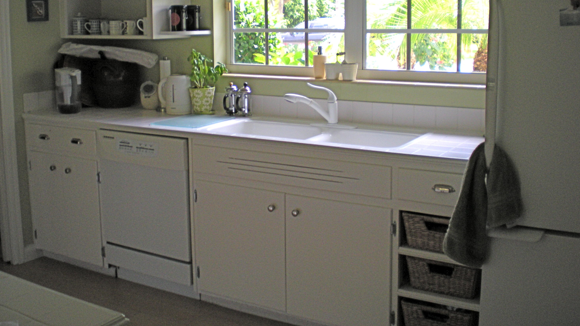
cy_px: 106
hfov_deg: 48.4
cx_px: 289
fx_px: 646
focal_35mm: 42
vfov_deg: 28.1
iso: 109
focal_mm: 6.3
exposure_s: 1/84.5
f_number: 3.1
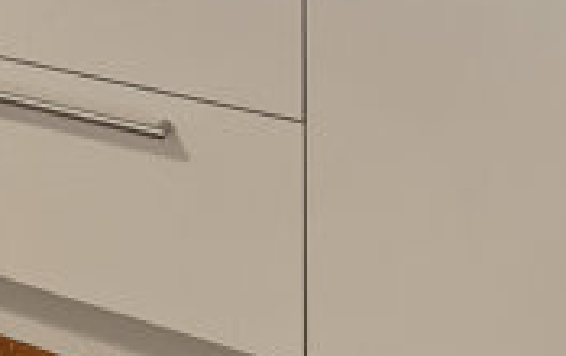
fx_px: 1282
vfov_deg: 12.8
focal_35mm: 83
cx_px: -320
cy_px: -451
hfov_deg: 20.6
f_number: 8
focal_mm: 11.9
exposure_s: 1/1.43
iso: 200
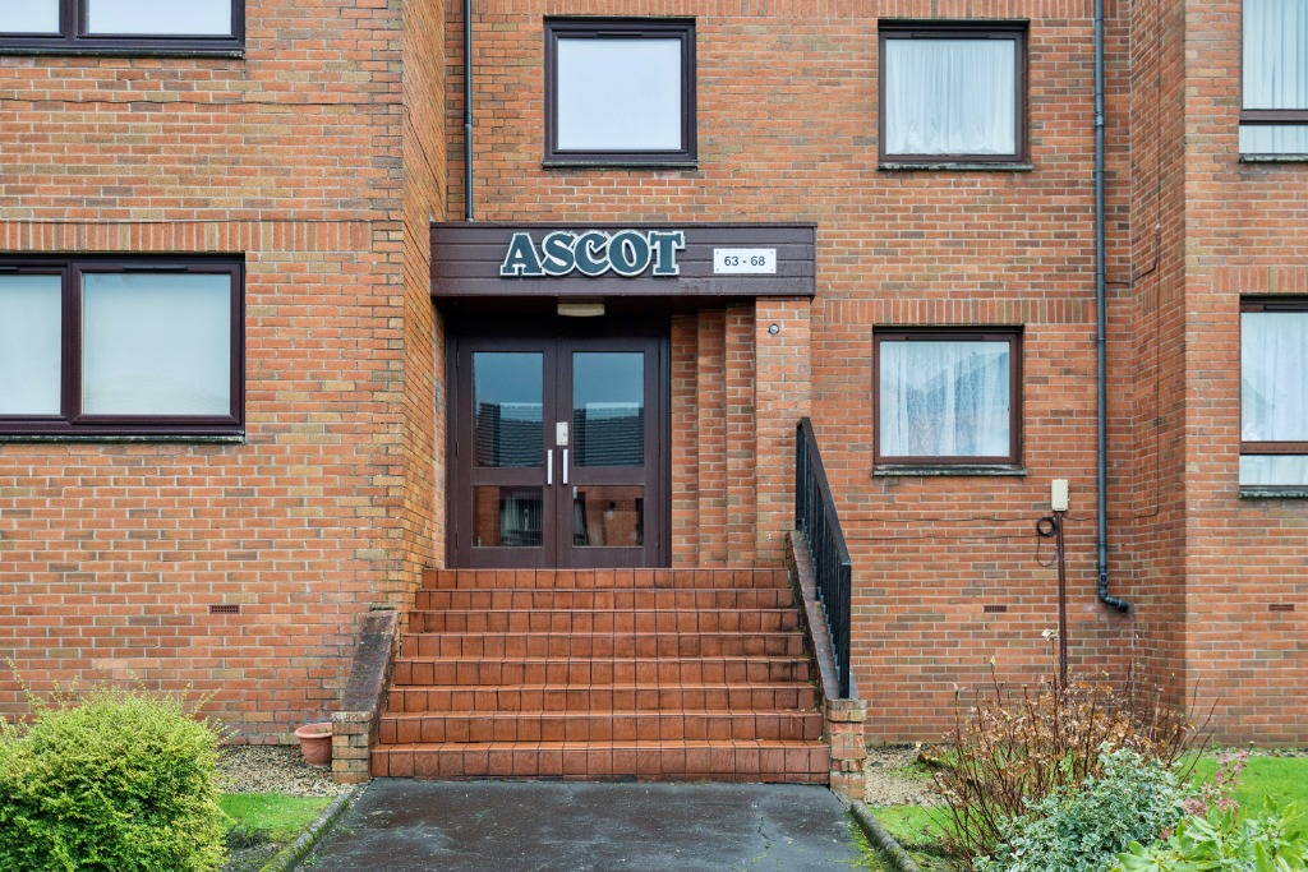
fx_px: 1272
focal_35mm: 35
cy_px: 436
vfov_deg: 37.9
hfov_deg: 54.4
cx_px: 654
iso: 800
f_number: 4
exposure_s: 1/125
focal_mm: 35
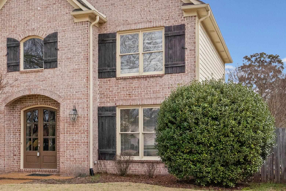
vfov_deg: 25.0
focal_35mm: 54
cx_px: 49
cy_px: 74
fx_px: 429
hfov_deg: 35.4
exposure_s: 1/2500
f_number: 9
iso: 1000
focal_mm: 29
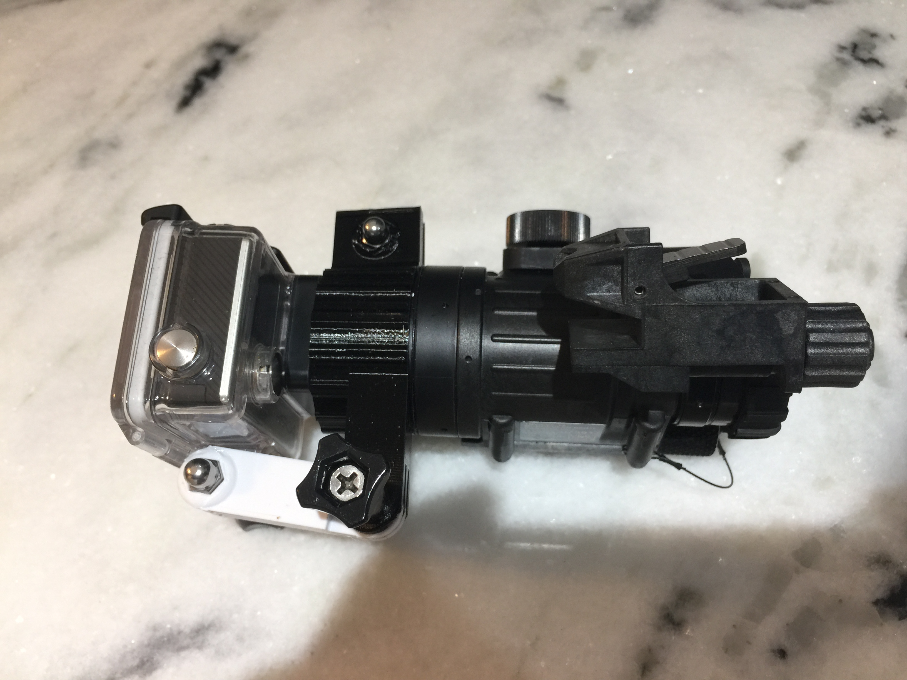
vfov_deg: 48.2
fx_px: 760
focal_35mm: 29
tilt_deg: -54.9
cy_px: 340
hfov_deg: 61.7
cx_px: 454
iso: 40
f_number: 2.2
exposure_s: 1/15
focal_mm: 4.15
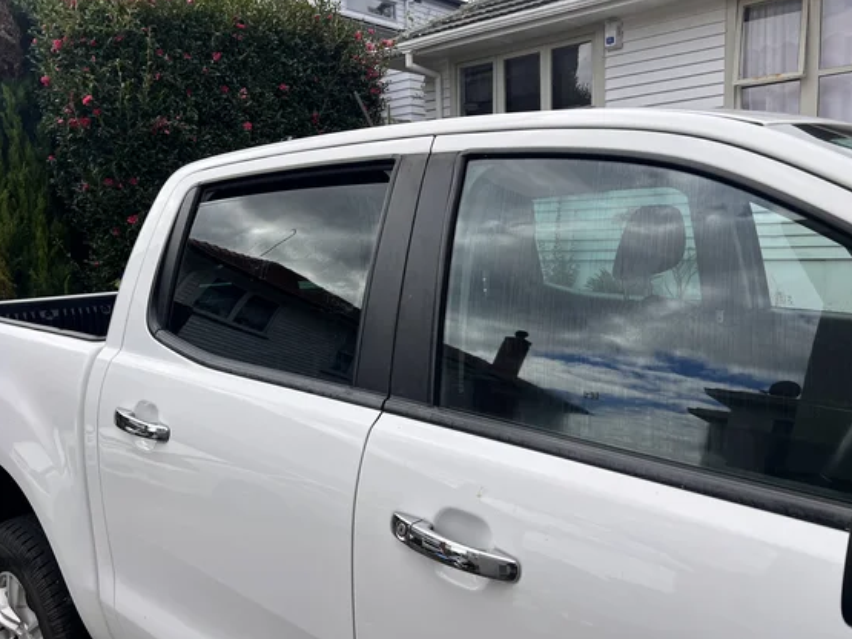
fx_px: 738
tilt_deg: -8.6
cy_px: 332
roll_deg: +1.9
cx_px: 470
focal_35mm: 30
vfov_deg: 46.8
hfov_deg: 59.8
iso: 50
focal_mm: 5.7
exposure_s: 1/2762
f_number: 1.5
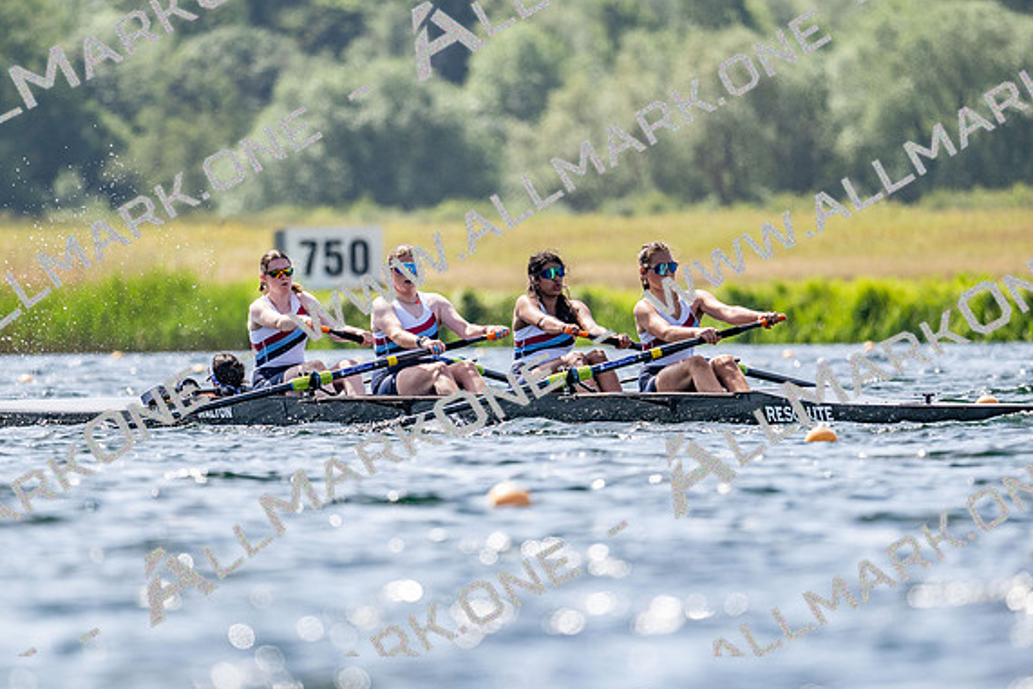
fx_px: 17478
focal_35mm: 609
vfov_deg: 2.3
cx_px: 510
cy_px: 347
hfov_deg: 3.4
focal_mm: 400
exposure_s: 1/2500
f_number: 4.5
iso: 250
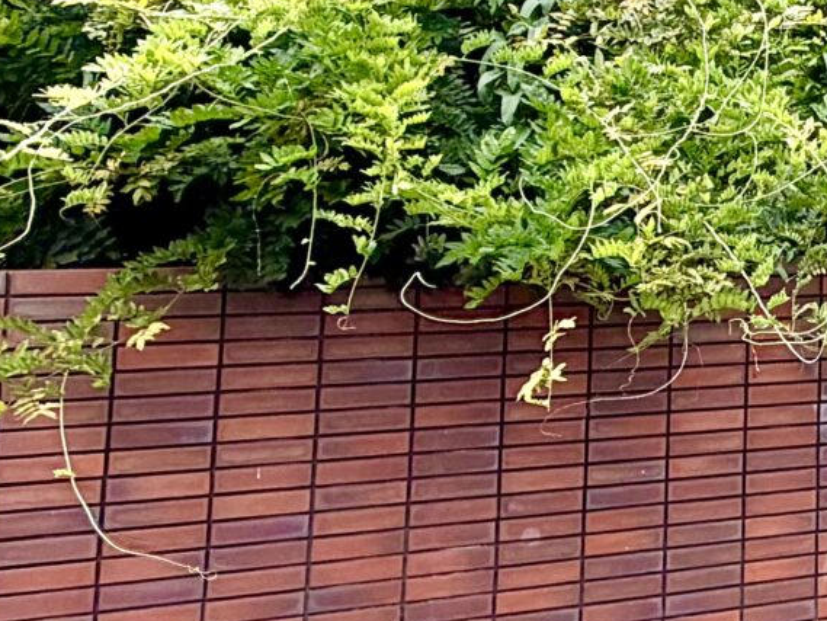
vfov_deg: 22.7
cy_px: 60
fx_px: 1505
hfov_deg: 23.8
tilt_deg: +7.0
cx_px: 1263
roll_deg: +1.1
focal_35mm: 63
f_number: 2.2
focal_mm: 2.22
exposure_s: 1/770
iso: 20
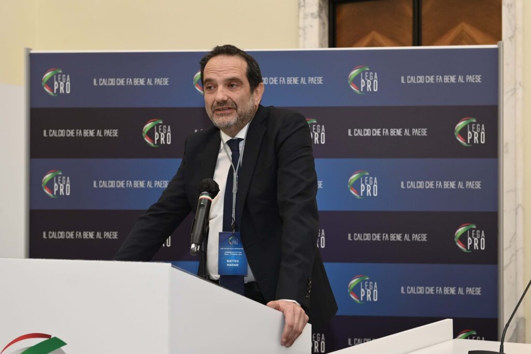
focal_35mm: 70
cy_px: 177
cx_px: 266
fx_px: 1032
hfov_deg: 28.9
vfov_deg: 19.4
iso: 1600
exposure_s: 1/160
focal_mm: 70
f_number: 5.6
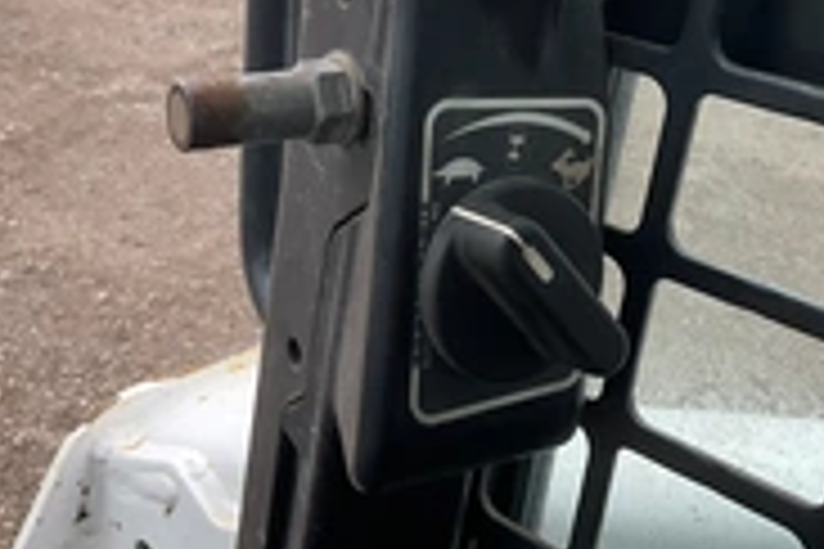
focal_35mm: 66
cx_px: 531
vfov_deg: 20.0
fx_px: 1511
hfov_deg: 30.3
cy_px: 4
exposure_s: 1/149
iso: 20
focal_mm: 3
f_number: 1.8
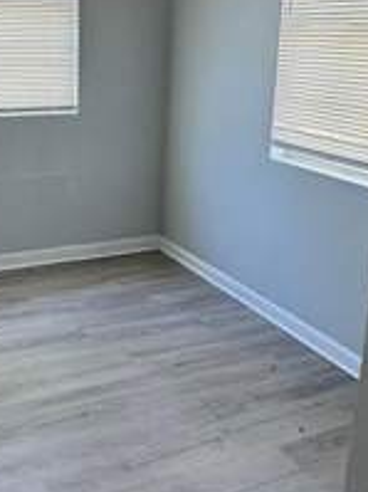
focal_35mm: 45
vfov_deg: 42.0
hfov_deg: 31.9
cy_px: 205
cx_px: 121
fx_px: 639
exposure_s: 1/120
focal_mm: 2.22
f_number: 2.2
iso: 125
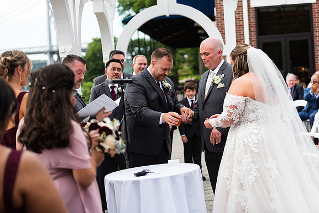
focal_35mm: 70
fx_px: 620
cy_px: 106
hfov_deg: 28.8
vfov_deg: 19.5
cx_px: 160
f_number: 2.8
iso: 64
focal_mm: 70
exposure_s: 1/800
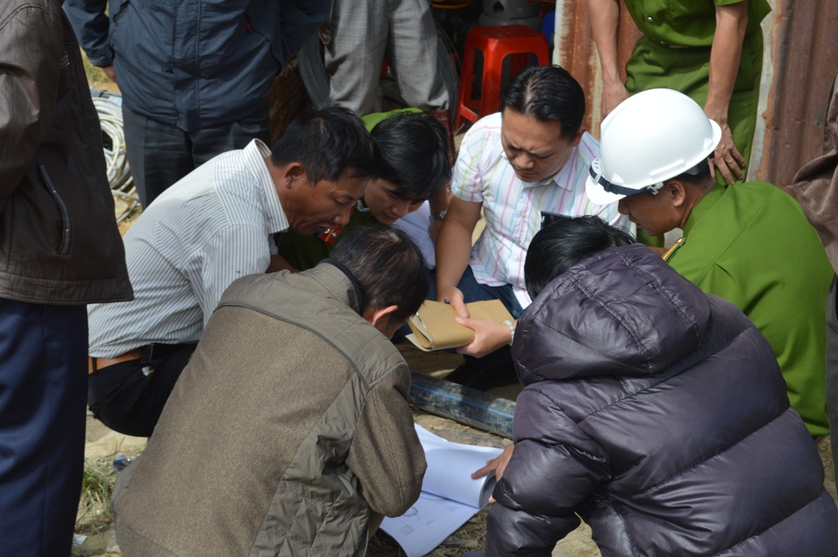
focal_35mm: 60
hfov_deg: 33.4
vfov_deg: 22.6
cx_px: 419
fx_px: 1396
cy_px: 278
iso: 100
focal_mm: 40
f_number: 8
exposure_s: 1/250
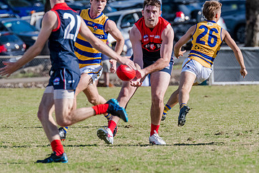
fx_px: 5681
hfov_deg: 2.6
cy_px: 55
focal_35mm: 790
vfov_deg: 1.7
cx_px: 222
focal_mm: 420
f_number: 8
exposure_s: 1/1600
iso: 800
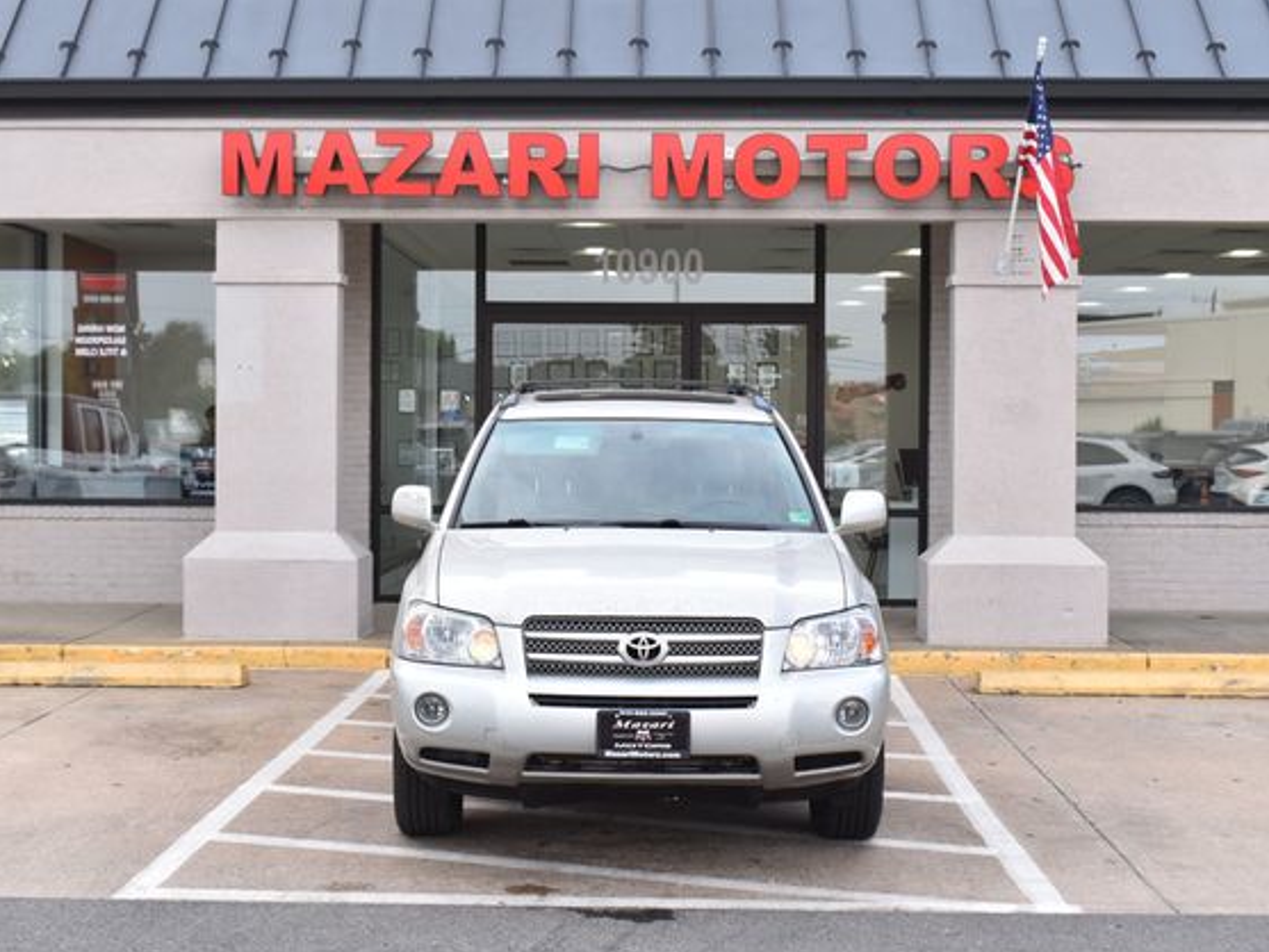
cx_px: 617
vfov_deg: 27.5
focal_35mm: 53
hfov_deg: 36.2
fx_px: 1943
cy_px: 478
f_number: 8
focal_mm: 32
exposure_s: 1/160
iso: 400
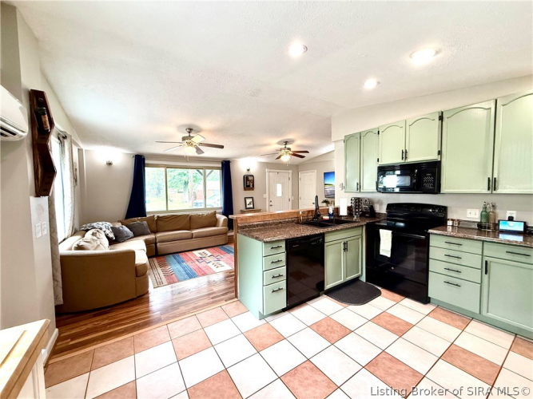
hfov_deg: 102.1
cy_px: 200
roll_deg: +1.1
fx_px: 216
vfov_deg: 85.7
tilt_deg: -1.9
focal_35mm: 14
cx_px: 266
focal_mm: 2.22
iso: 250
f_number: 2.2
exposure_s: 1/120
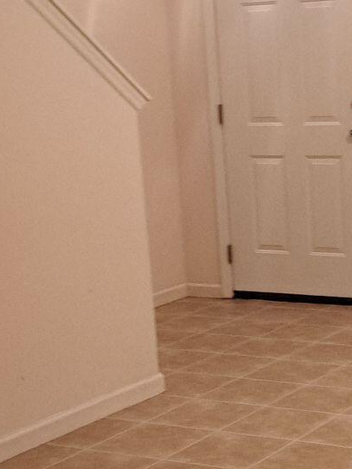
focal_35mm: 86
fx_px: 1166
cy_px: 308
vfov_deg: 22.7
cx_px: 305
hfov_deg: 17.0
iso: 330
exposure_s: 1/60.2
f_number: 1.8
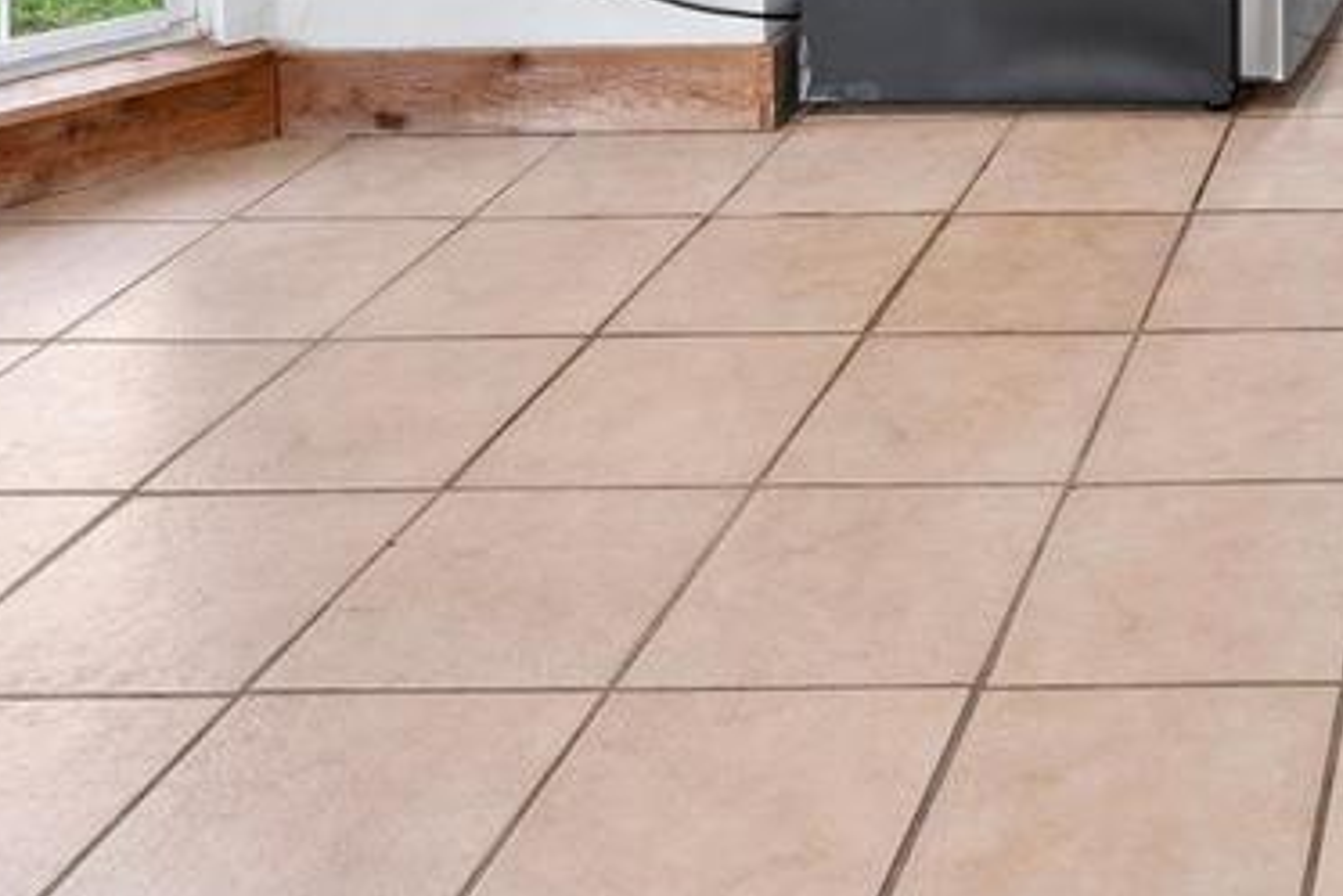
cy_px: -741
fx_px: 2015
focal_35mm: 54
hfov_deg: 31.0
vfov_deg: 18.9
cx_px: 1613
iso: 250
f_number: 10
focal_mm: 14
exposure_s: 1/3
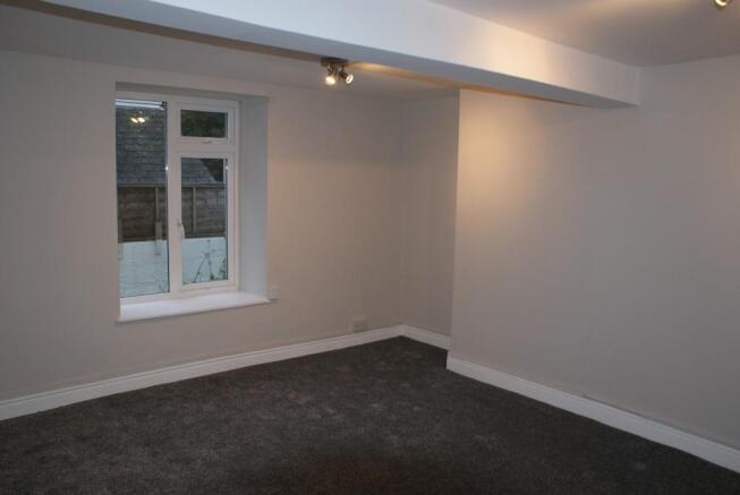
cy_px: 248
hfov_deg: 67.3
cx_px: 370
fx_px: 556
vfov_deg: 48.0
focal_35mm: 27
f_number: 5.6
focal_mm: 18
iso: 400
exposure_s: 1/60
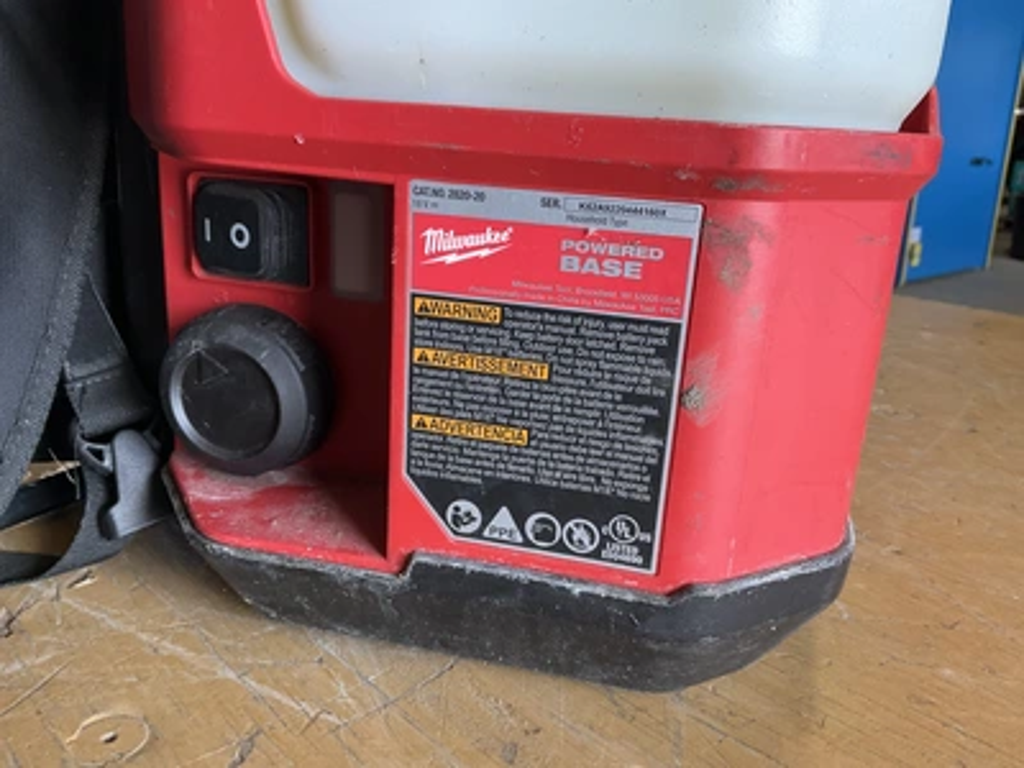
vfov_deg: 48.2
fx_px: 858
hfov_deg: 61.7
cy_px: 384
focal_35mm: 29
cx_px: 512
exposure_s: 1/122
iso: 64
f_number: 1.8
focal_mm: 3
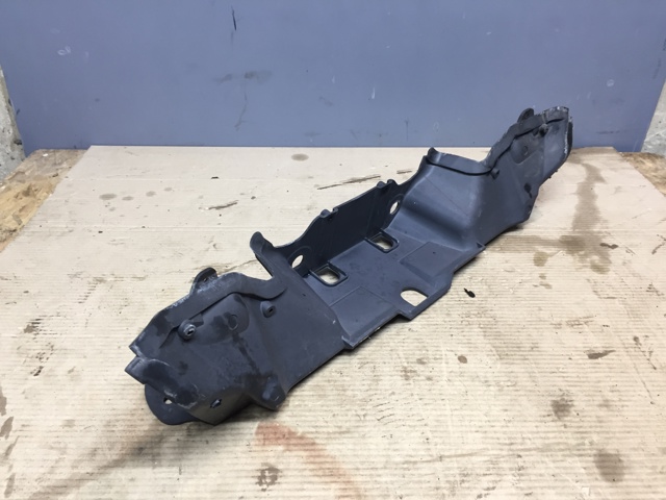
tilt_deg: -31.6
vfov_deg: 48.2
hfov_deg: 61.7
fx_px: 558
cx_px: 333
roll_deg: -2.0
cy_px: 250
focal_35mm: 29
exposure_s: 1/33
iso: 80
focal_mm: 4.15
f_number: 2.2
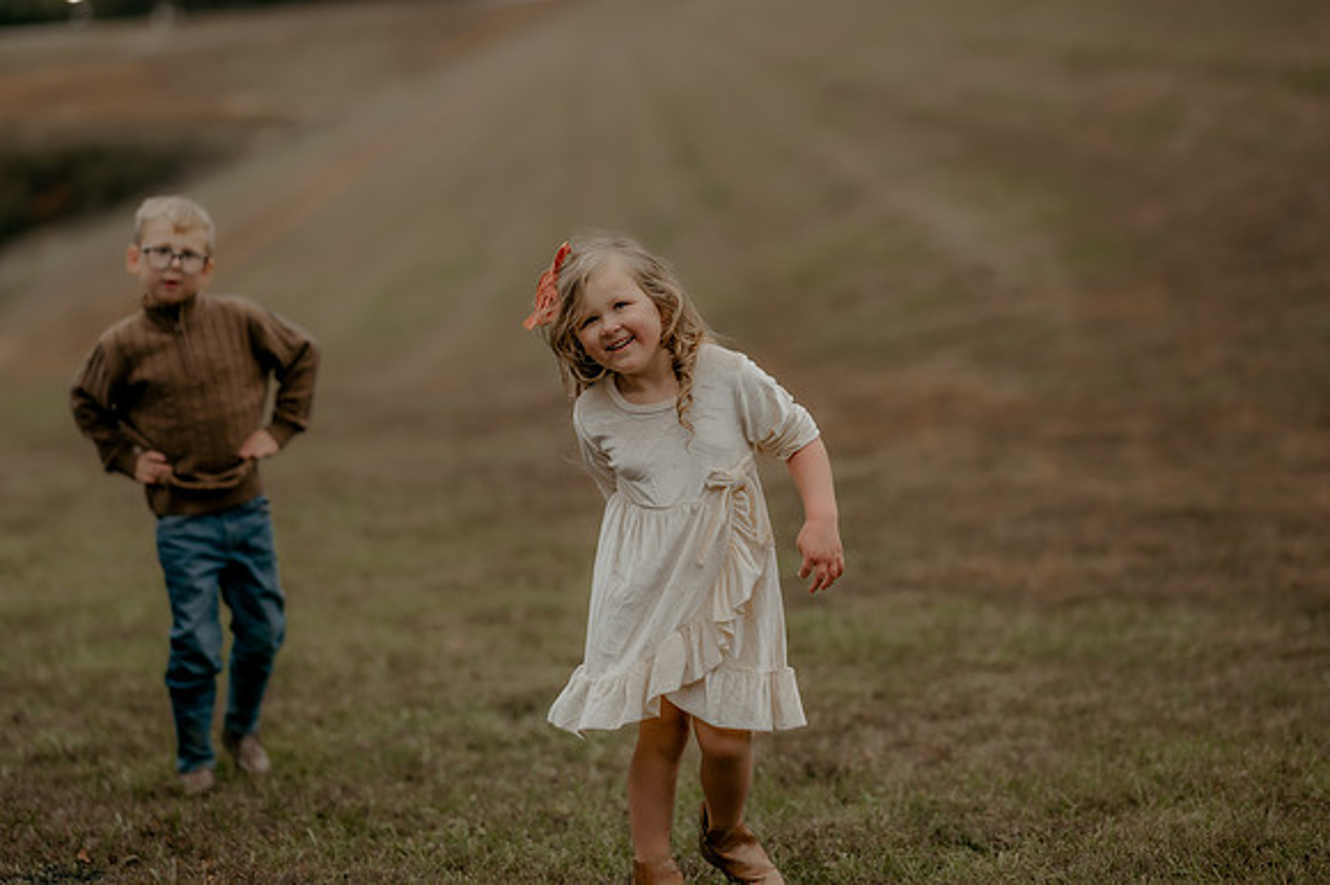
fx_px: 3138
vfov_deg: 16.1
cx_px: 665
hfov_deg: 23.9
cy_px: 442
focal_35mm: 85
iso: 400
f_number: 1.8
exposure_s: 1/200
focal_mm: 85
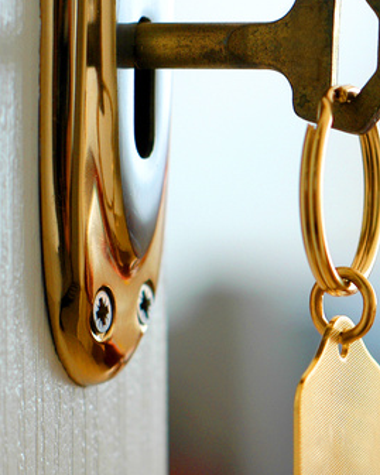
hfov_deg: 8.5
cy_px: 334
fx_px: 2501
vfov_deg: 10.8
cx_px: 540
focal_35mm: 178
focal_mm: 50
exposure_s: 1/60
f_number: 3.5
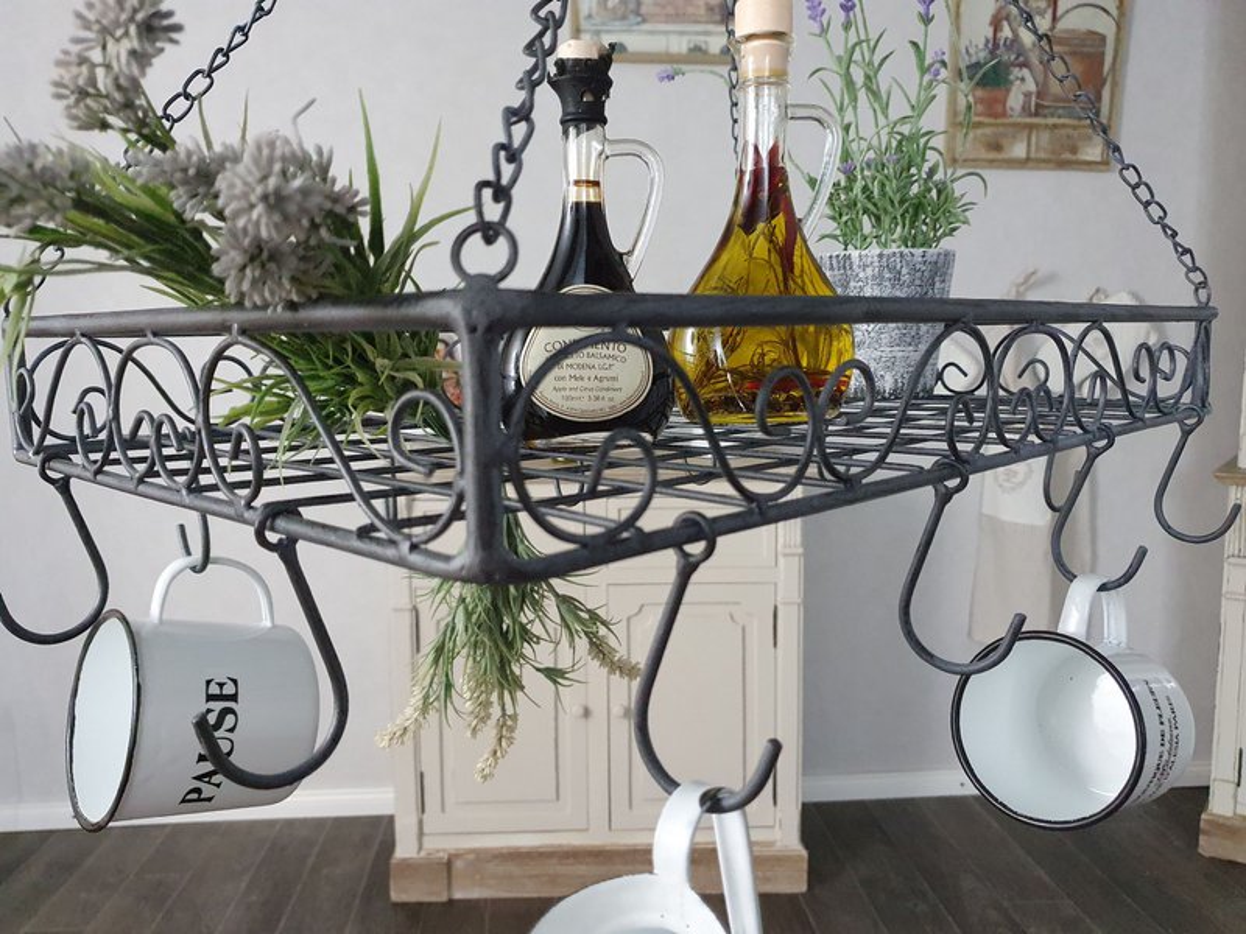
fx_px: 936
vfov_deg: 53.1
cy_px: 467
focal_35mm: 26
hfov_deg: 67.3
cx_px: 623
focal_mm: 4.32
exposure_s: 1/50
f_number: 1.5
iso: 320
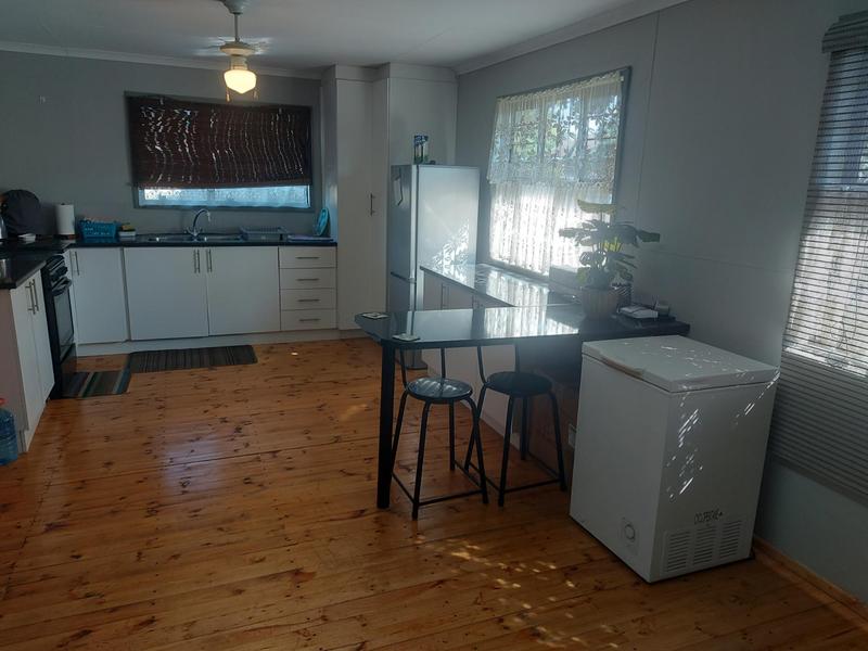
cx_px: 434
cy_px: 326
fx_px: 602
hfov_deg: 71.6
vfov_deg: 56.8
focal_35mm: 24
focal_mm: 5.23
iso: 40
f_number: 1.8
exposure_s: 1/50
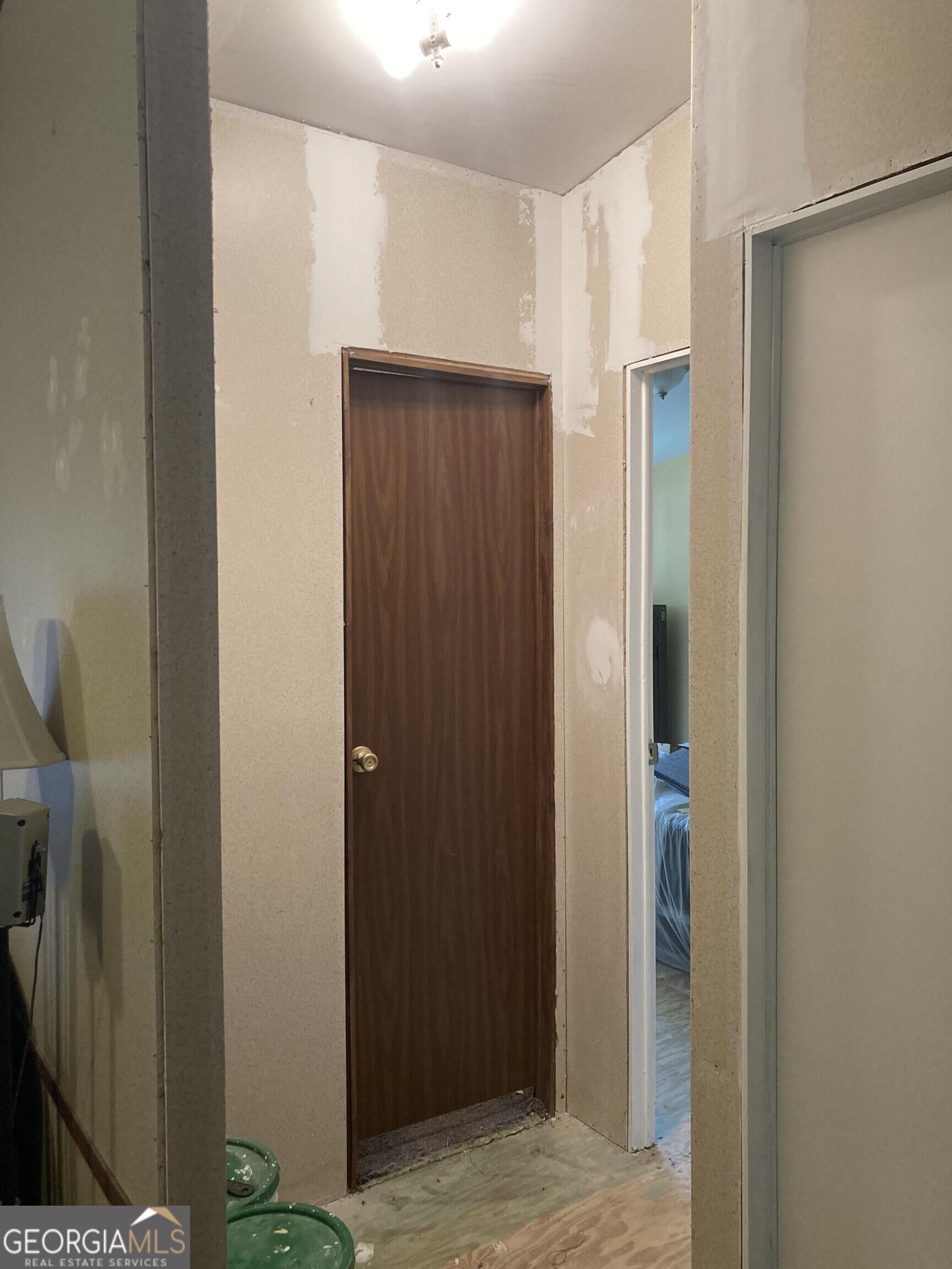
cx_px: 476
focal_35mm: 28
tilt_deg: +0.0
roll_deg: +0.0
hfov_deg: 49.7
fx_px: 1027
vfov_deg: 63.4
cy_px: 634
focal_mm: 3.99
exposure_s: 1/60
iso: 160
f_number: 1.8
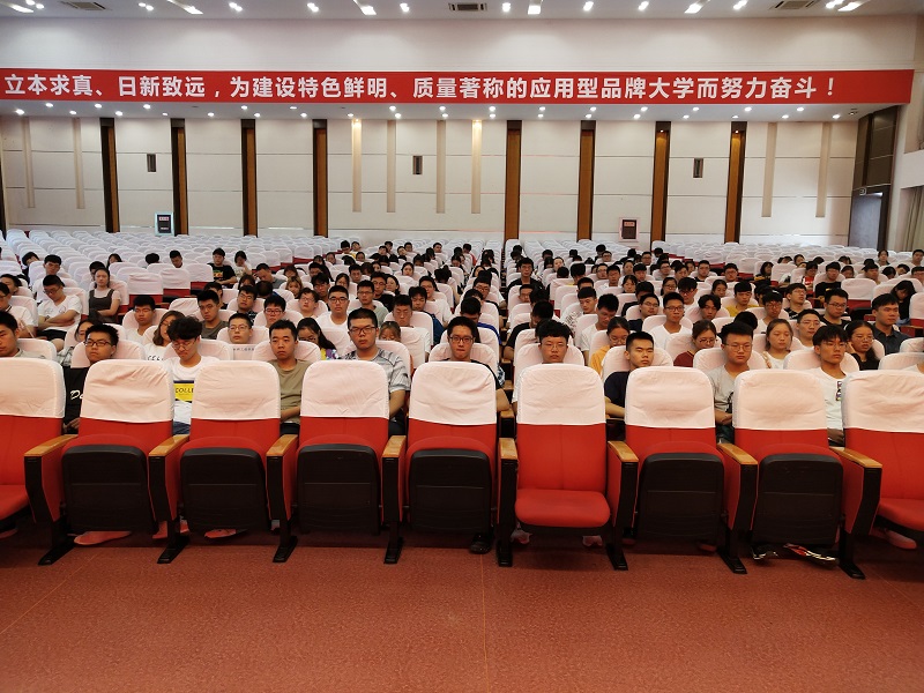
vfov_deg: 46.8
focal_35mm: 30
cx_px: 462
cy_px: 346
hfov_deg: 60.0
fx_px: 801
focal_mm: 3.95
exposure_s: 1/50
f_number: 1.8
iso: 148
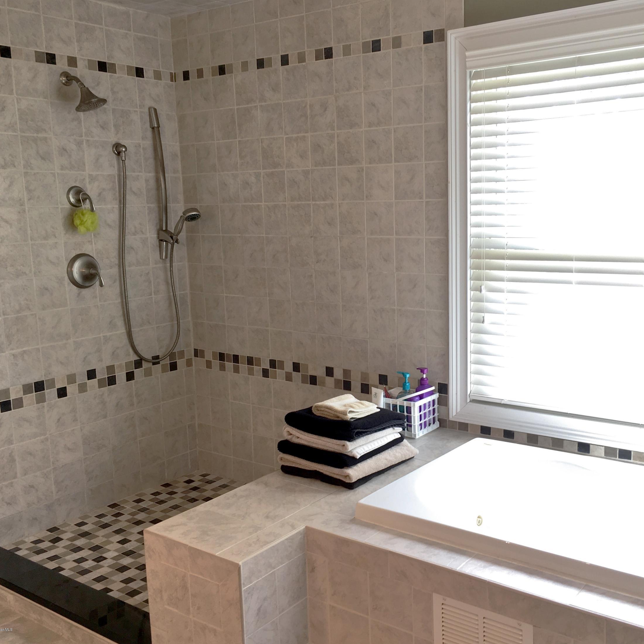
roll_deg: +1.2
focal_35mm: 35
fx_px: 737
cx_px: 402
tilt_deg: -8.1
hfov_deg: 46.8
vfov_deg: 47.2
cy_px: 320
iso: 25
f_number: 2.2
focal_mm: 4.15
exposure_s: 1/30
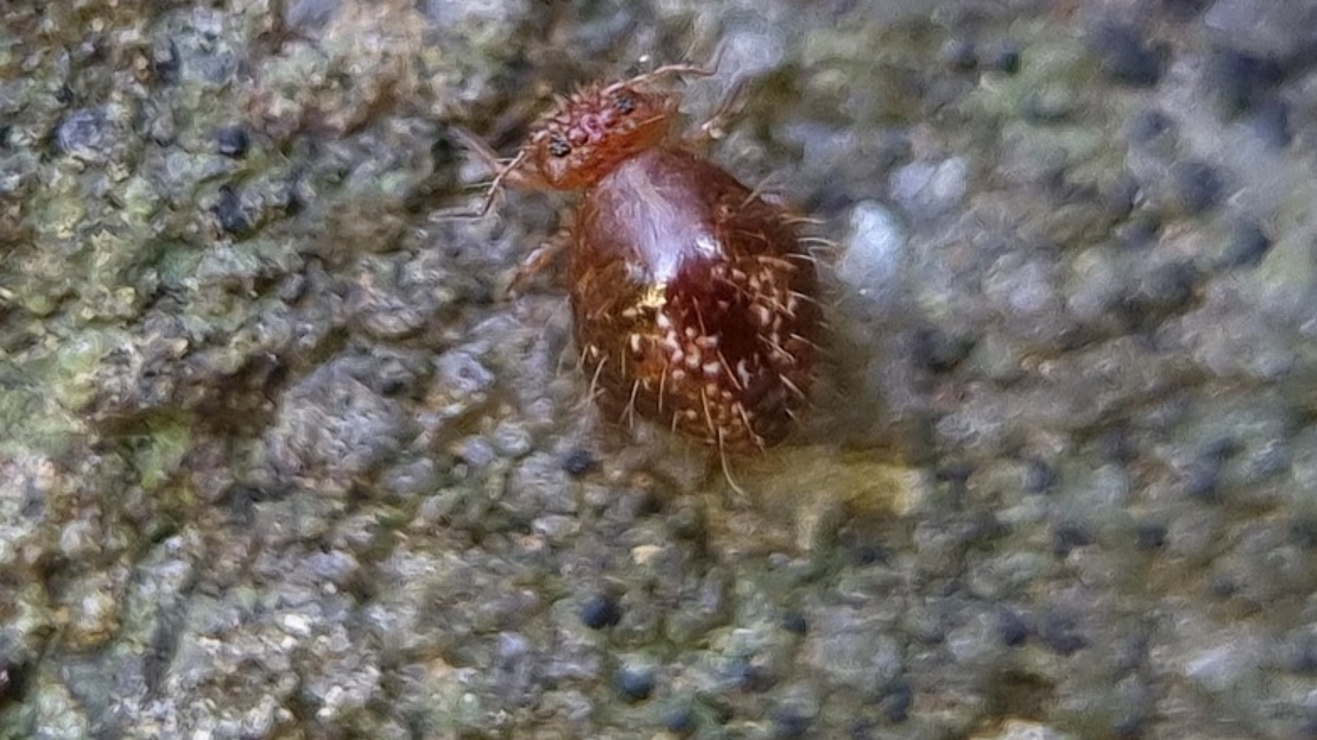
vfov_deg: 37.5
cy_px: 277
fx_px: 1082
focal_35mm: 31
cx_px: 636
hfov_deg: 62.6
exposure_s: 1/50
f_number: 1.8
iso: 250
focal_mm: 5.4
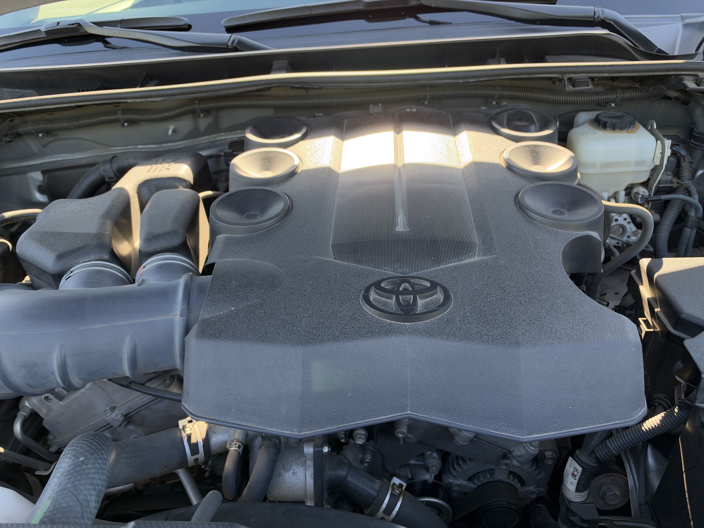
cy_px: 264
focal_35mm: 24
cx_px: 352
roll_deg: +5.5
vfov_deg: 56.8
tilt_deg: -30.7
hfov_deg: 71.6
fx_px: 488
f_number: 1.8
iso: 160
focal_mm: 6.93
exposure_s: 1/231
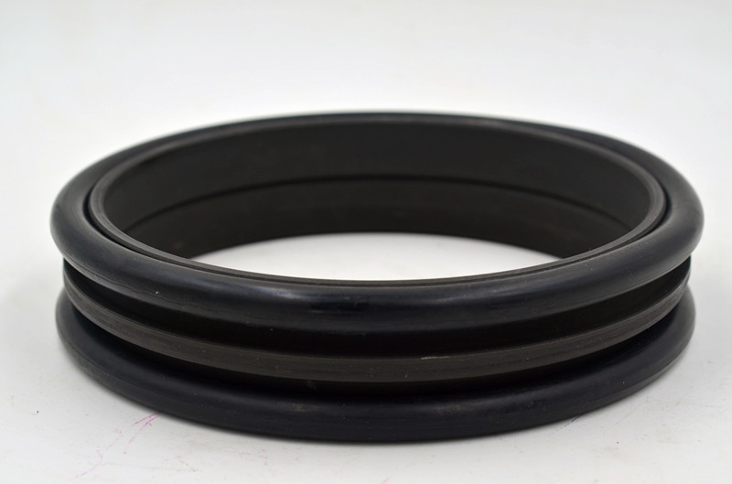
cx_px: 366
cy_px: 242
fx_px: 1521
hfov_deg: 27.1
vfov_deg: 18.1
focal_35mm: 75
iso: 200
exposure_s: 1/160
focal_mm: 50
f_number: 6.3
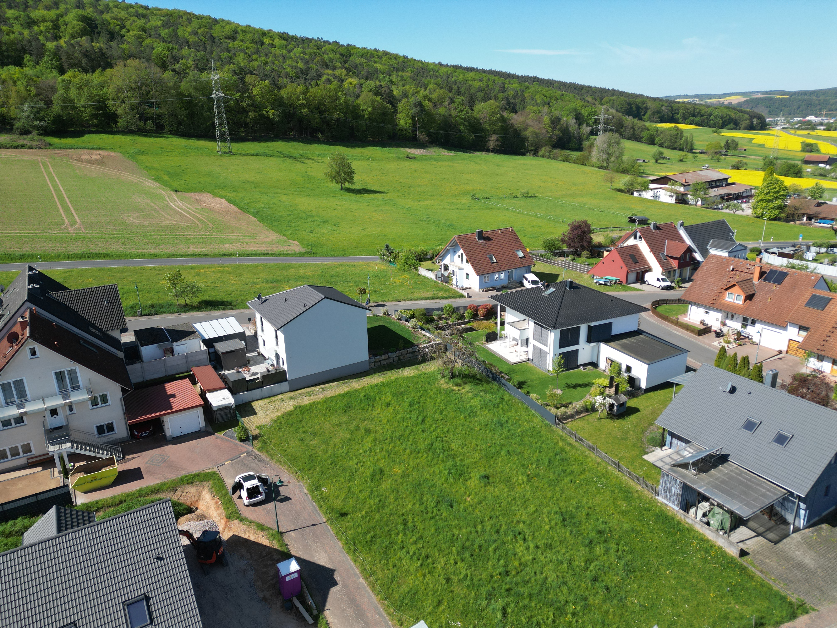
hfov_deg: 71.6
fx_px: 580
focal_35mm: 24
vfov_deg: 56.8
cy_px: 314
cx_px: 418
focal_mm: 6.72
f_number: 1.7
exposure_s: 1/2000
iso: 120
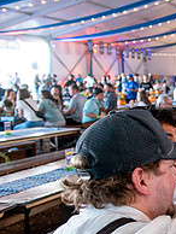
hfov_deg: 16.5
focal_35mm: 69
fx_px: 467
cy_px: 161
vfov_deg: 27.9
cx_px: 348
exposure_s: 1/100
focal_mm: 24
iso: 1000
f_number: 4
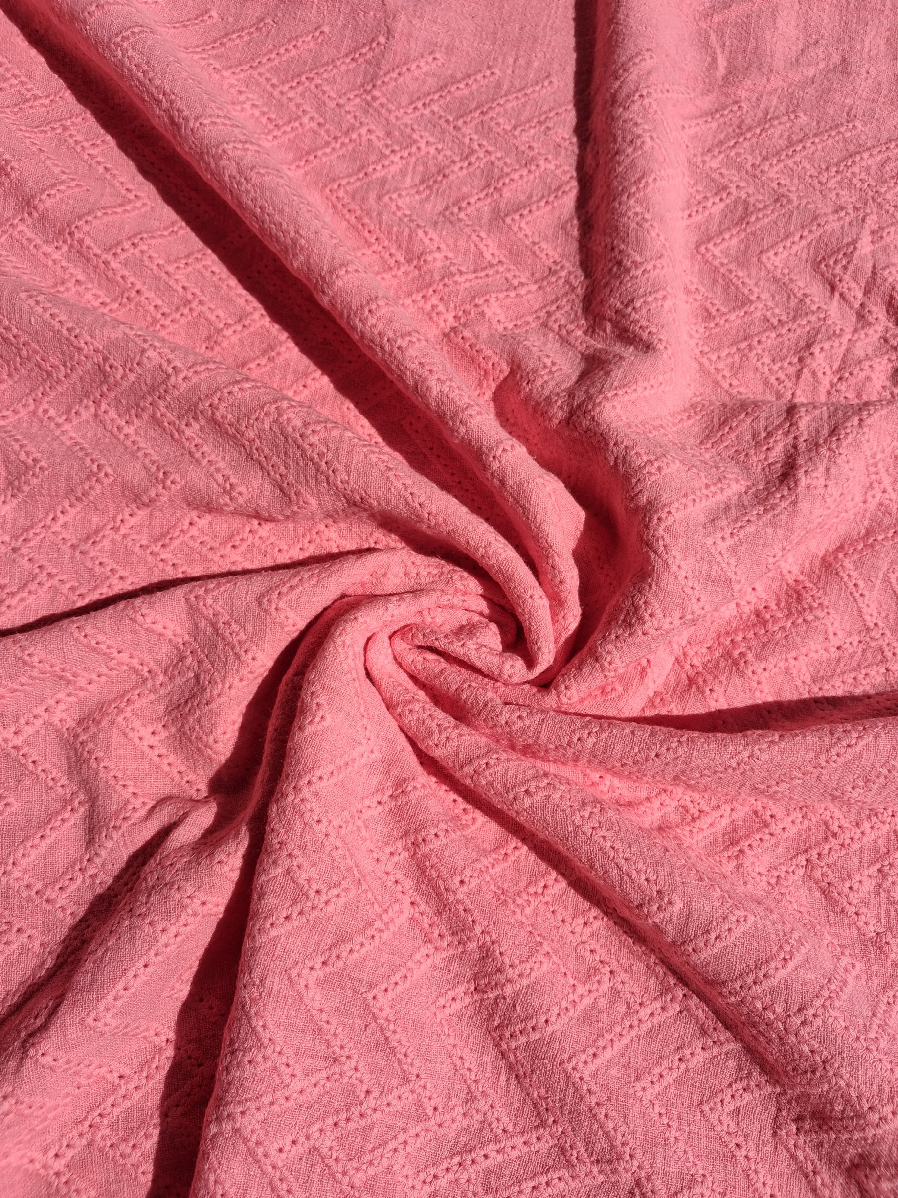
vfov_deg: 65.3
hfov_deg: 51.4
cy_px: 599
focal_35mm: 27
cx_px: 449
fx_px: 934
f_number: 1.8
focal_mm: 4
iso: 25
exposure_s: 1/1000
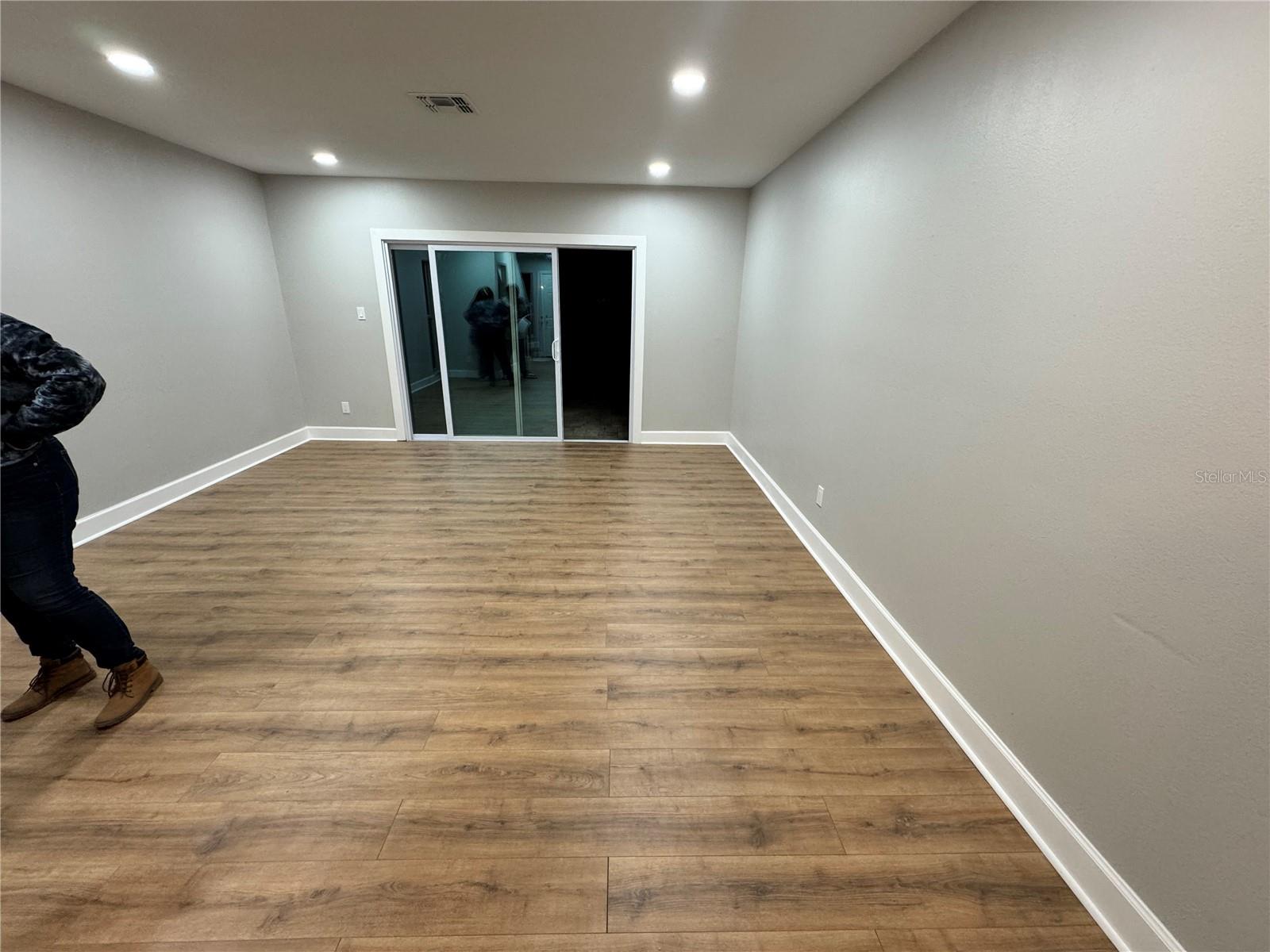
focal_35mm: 14
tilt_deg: -19.4
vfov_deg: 85.7
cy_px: 476
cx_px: 635
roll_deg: -0.9
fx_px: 514
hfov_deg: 102.1
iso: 200
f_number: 2.2
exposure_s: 1/60
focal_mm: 2.22
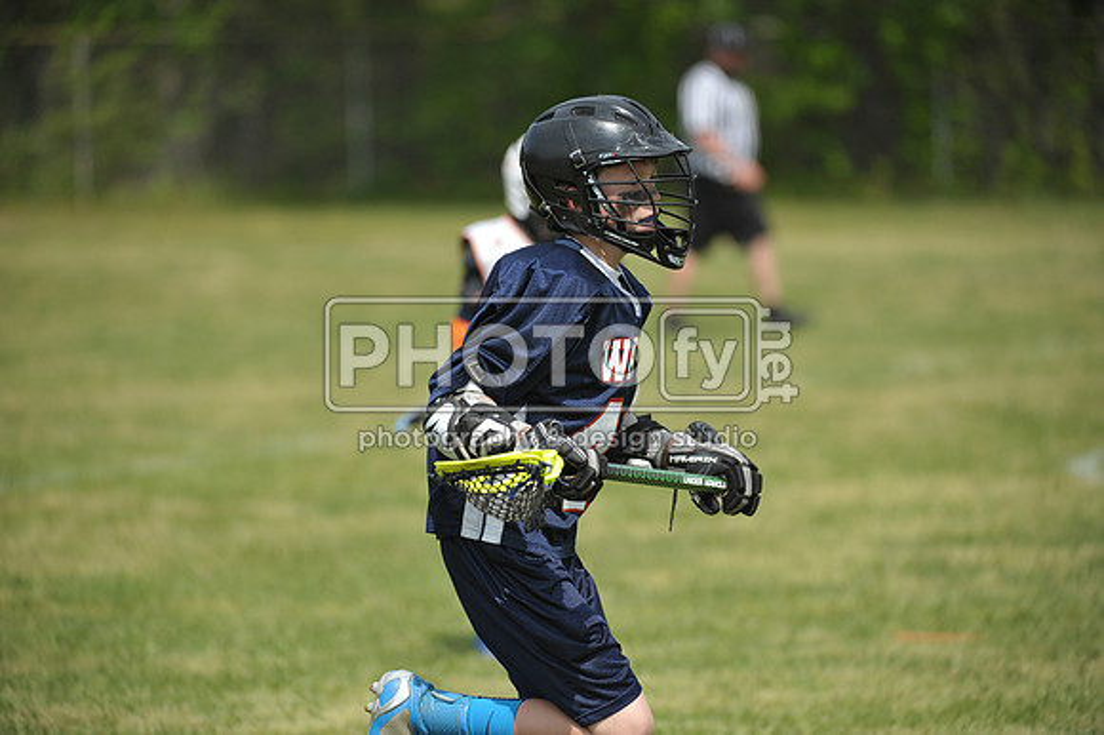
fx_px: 7356
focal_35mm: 240
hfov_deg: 8.6
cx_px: 552
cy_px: 368
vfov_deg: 5.7
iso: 640
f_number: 4
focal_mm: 240
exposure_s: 1/4000
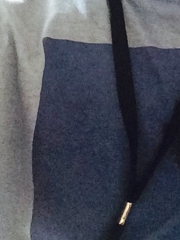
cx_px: 172
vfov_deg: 18.9
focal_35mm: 96
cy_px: -77
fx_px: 665
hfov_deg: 15.2
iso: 320
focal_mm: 2.15
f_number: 2.4
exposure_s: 1/33
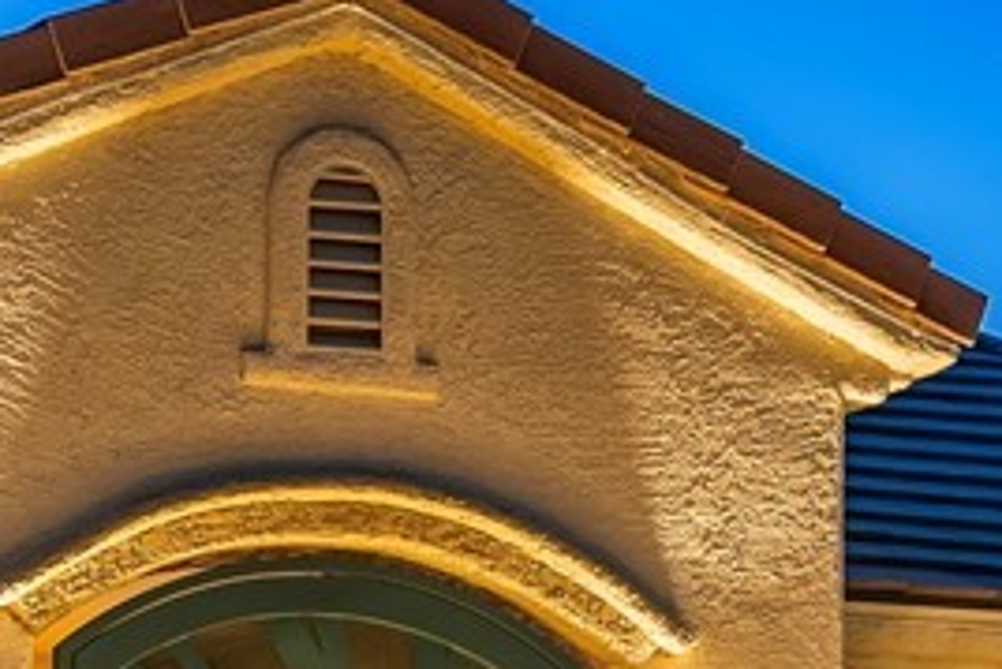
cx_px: 322
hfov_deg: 12.1
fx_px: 4734
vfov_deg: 7.8
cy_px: 1222
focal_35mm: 170
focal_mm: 28
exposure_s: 1/13
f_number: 5.6
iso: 400
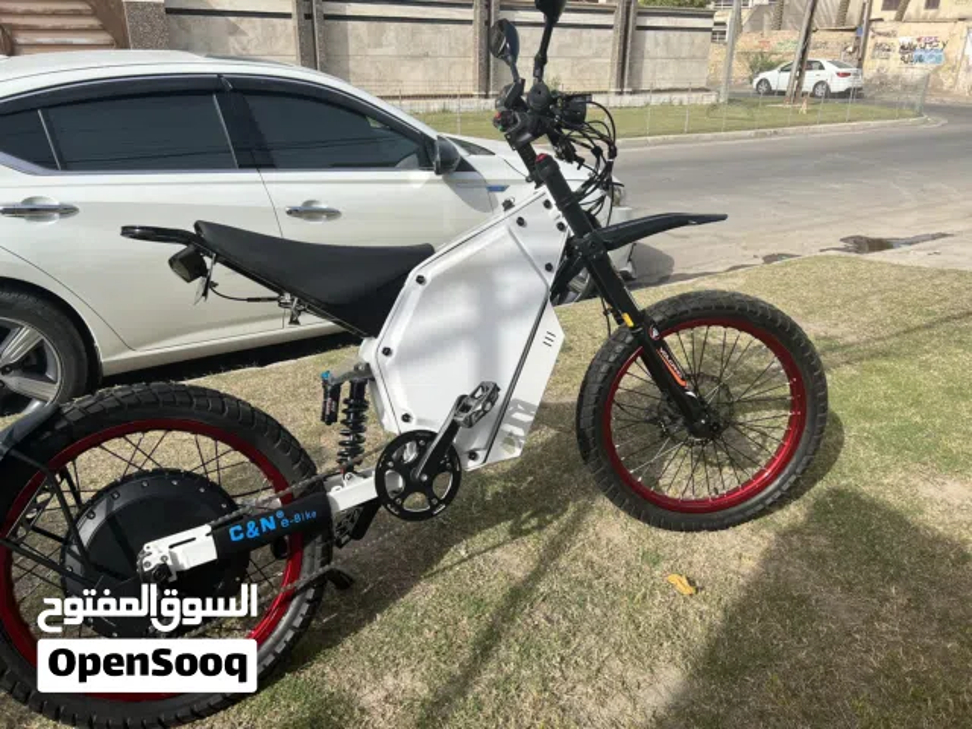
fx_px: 730
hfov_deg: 67.3
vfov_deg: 53.1
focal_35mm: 26
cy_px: 364
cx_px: 486
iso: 50
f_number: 1.5
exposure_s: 1/3704
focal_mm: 5.7
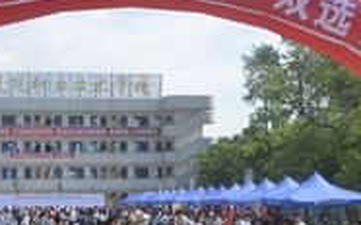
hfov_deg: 27.7
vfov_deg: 17.3
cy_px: 204
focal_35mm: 74
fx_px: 728
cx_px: 116
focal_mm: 27
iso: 100
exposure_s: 1/160
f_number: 8
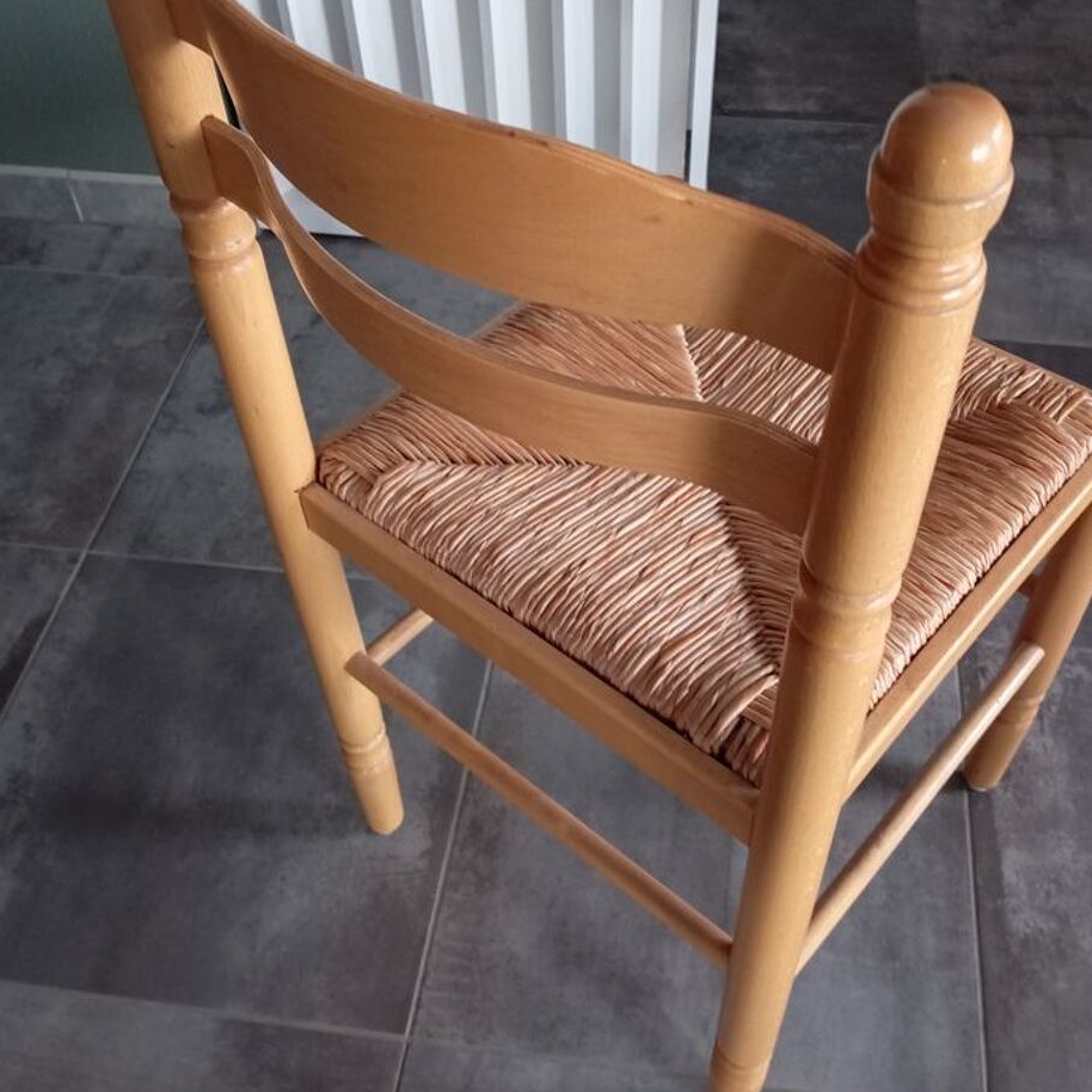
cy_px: 504
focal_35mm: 36
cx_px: 581
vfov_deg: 46.0
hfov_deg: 46.0
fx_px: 1285
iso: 1463
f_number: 1.8
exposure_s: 1/20
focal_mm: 4.22
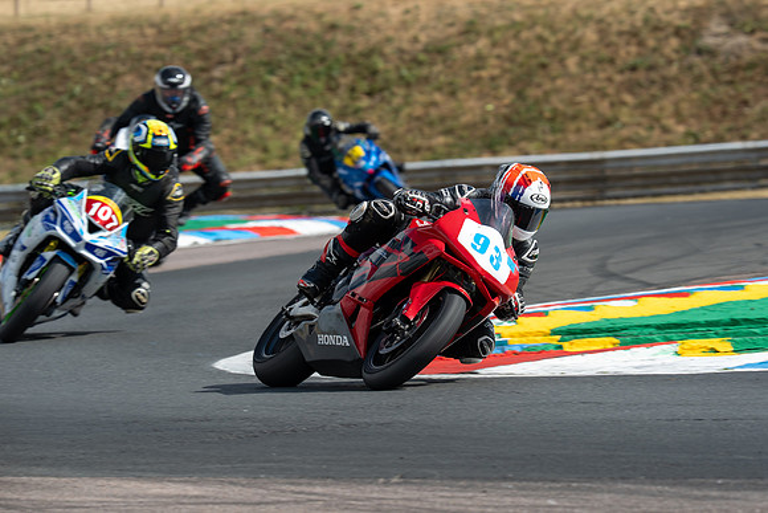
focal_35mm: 400
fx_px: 8535
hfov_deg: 5.2
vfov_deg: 3.4
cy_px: 256
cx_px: 384
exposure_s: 1/400
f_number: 9
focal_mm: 400
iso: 125
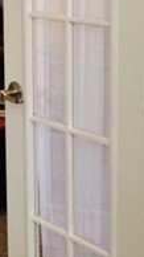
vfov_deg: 20.3
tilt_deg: -9.3
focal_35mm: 104
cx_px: -63
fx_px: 707
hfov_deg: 11.2
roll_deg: +1.8
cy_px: 42
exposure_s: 1/30
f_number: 2.2
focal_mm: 4.15
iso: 125
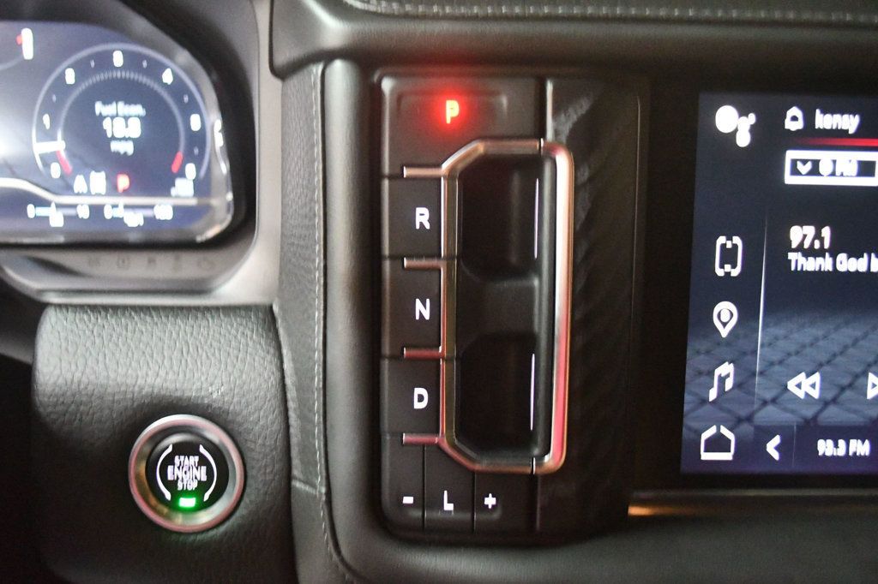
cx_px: 439
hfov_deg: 53.1
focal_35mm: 36
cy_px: 292
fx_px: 878
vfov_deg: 36.8
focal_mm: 24
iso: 12800
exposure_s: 1/25
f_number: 4
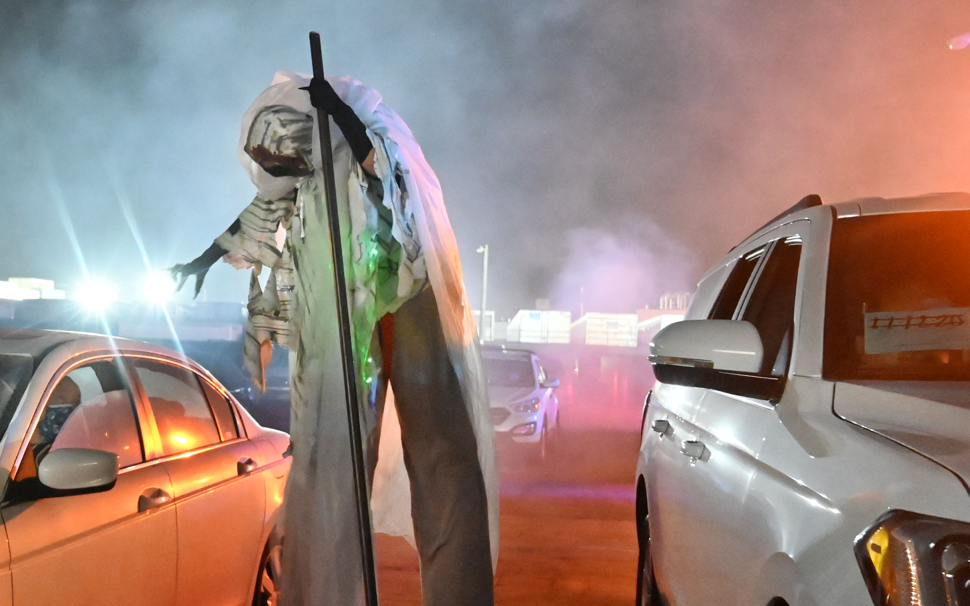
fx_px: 1401
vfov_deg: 24.4
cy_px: 309
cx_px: 188
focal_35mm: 53
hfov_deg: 36.8
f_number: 4
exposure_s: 1/13
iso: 20000
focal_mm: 24
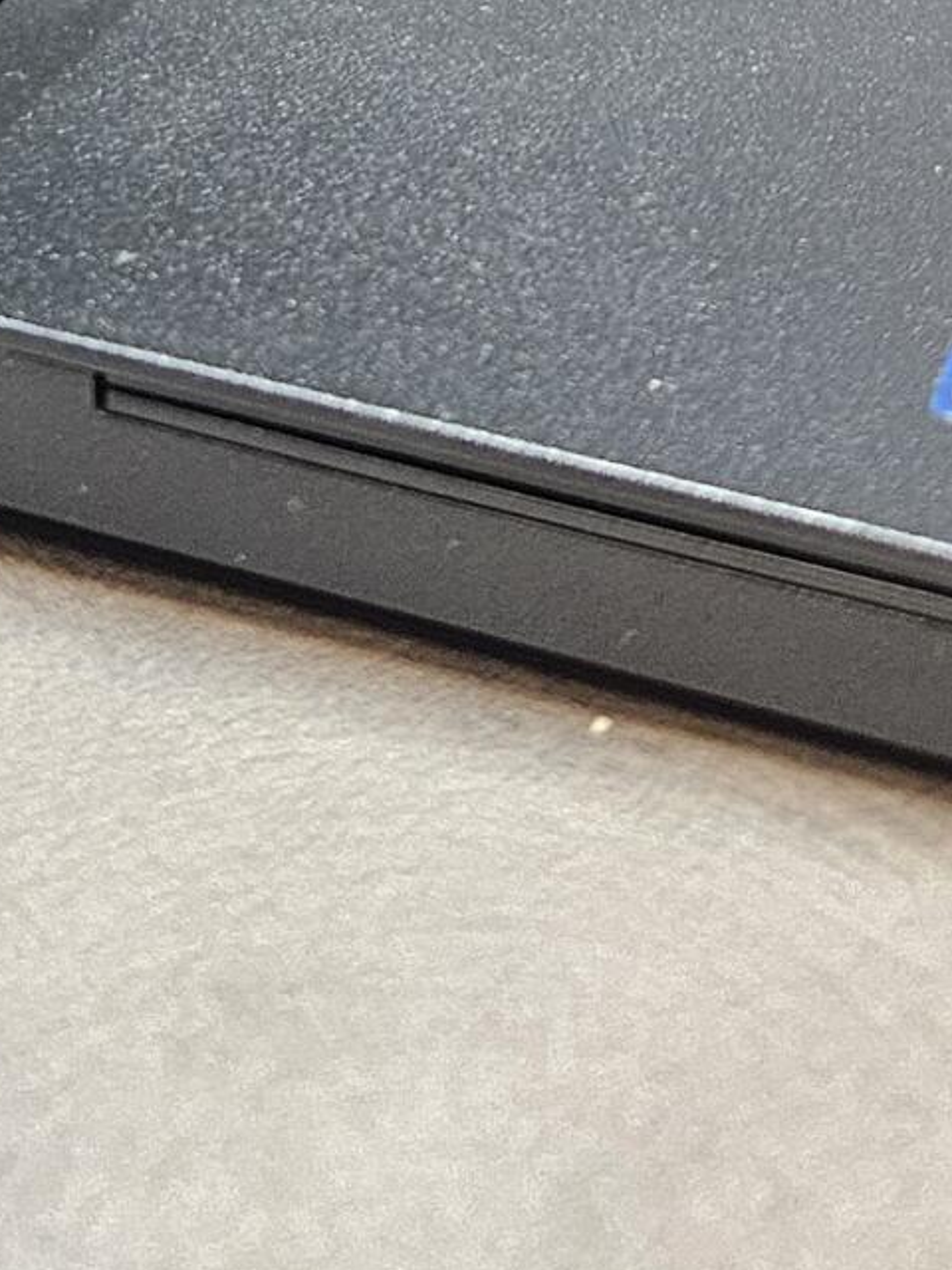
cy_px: -1085
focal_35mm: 92
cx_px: -157
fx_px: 3374
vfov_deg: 17.1
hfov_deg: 15.5
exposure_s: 1/100
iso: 640
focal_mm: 5.4
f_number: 1.8
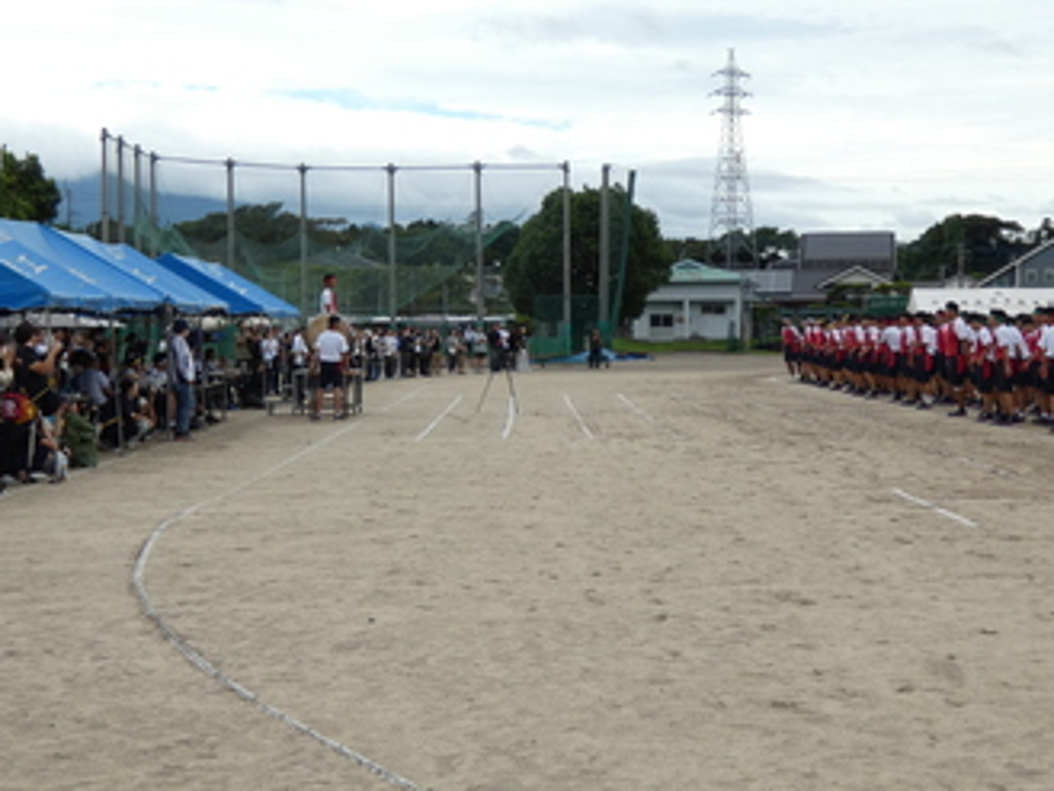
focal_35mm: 70
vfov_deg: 21.0
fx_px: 2132
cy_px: 355
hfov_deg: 27.8
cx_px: 554
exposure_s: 1/400
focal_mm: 8.6
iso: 80
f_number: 3.8
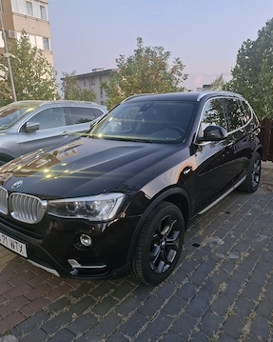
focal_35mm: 25
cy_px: 168
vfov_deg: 68.1
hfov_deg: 56.8
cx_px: 142
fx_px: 253
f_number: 1.8
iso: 640
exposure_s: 1/33
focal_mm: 5.54
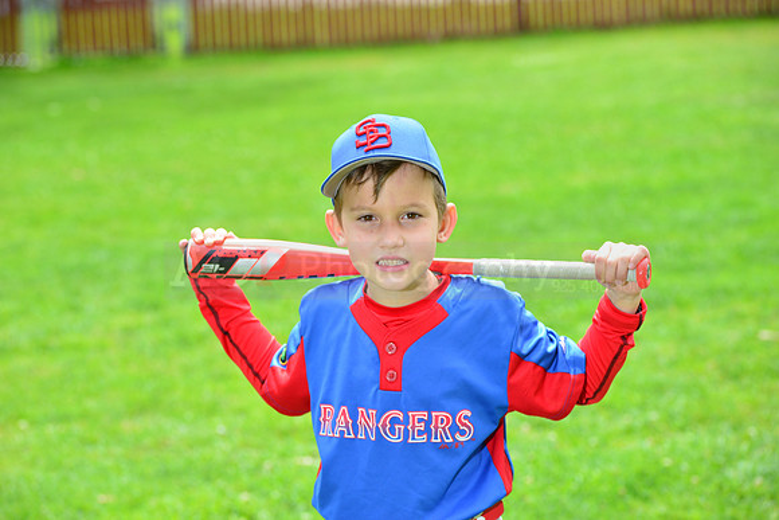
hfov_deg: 14.2
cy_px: 260
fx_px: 3138
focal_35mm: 145
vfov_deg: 9.5
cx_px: 390
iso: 200
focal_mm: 145
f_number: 8
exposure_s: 1/200
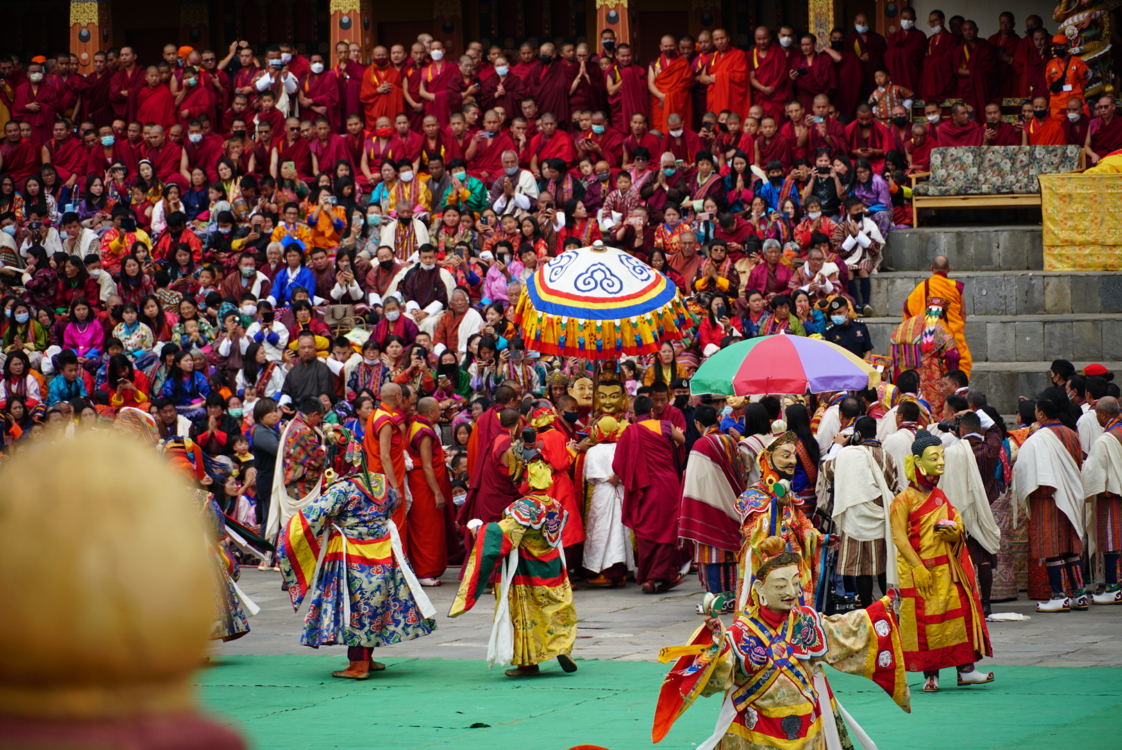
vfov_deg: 6.8
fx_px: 6316
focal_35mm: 202
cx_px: 561
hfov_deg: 10.2
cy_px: 375
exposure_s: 1/250
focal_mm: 135
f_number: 5.6
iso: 125
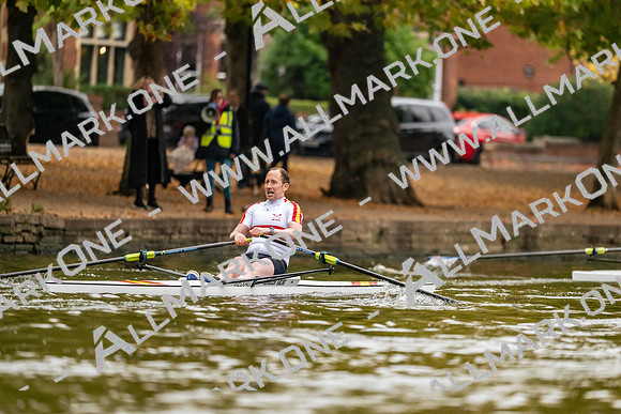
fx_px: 6901
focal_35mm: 400
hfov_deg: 5.2
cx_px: 310
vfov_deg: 3.4
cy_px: 207
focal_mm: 400
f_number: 4.5
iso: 3200
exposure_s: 1/2000
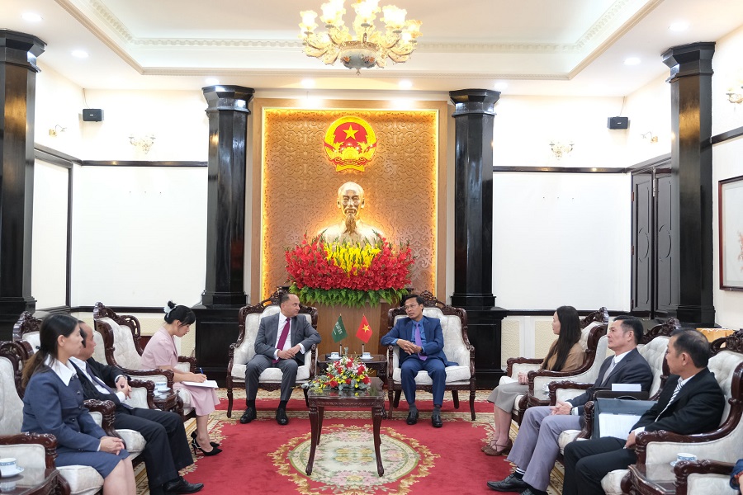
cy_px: 248
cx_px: 372
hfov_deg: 53.1
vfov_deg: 36.9
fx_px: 743
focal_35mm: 36
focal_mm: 24.2
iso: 1600
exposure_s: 1/125
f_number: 2.8
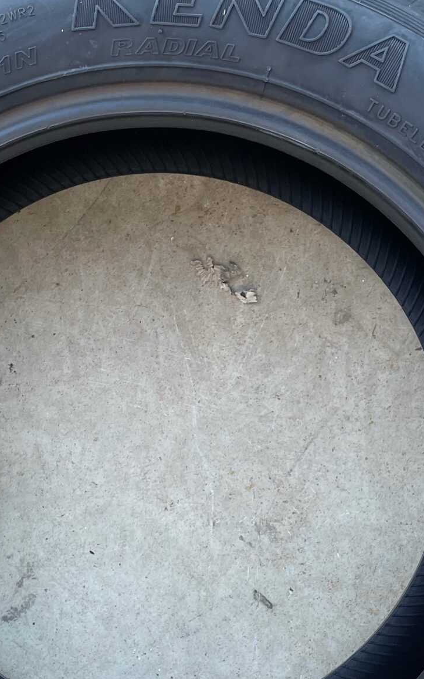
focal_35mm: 61
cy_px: 393
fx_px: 1128
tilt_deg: -87.8
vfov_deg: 33.4
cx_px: 154
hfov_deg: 21.2
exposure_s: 1/121
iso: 100
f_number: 1.6
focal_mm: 4.2
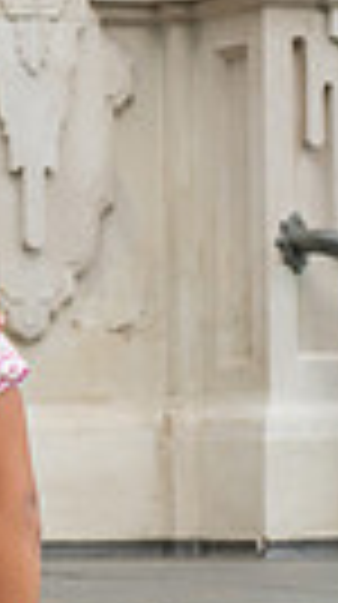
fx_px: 3487
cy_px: 461
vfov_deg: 9.9
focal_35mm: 218
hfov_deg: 5.2
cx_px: -703
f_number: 5
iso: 250
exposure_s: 1/250
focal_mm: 48
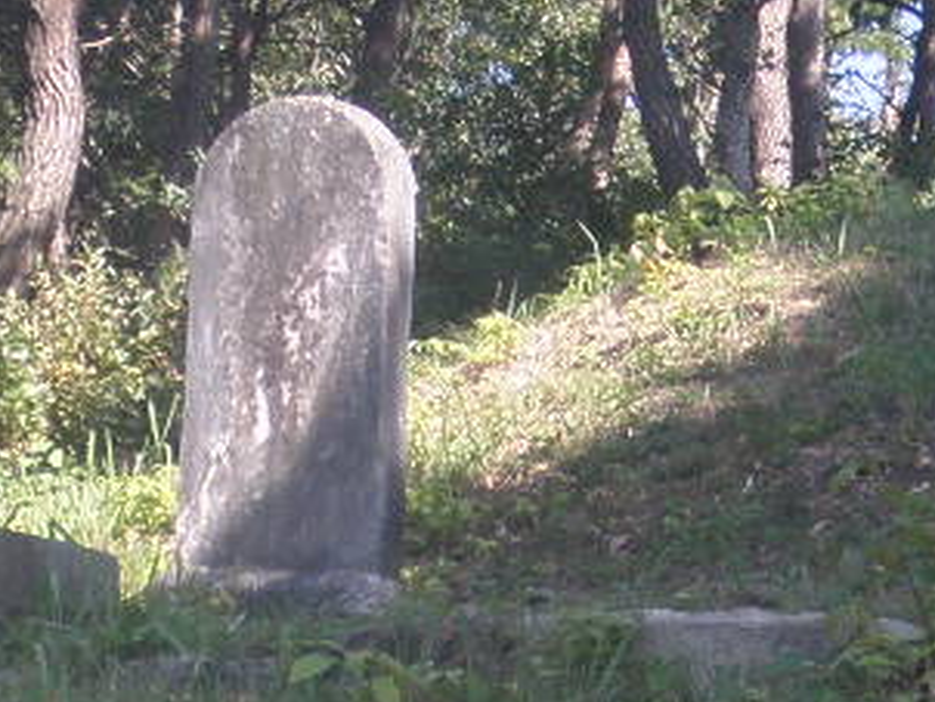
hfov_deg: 9.8
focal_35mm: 201
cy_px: 516
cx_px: 666
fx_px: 5433
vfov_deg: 7.4
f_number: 3.5
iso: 50
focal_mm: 6.7
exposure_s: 1/100
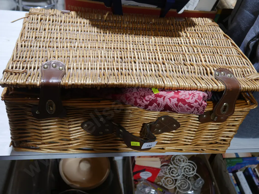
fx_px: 269
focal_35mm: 36
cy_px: 97
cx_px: 130
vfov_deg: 39.7
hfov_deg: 51.4
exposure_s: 1/60
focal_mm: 18
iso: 320
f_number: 4
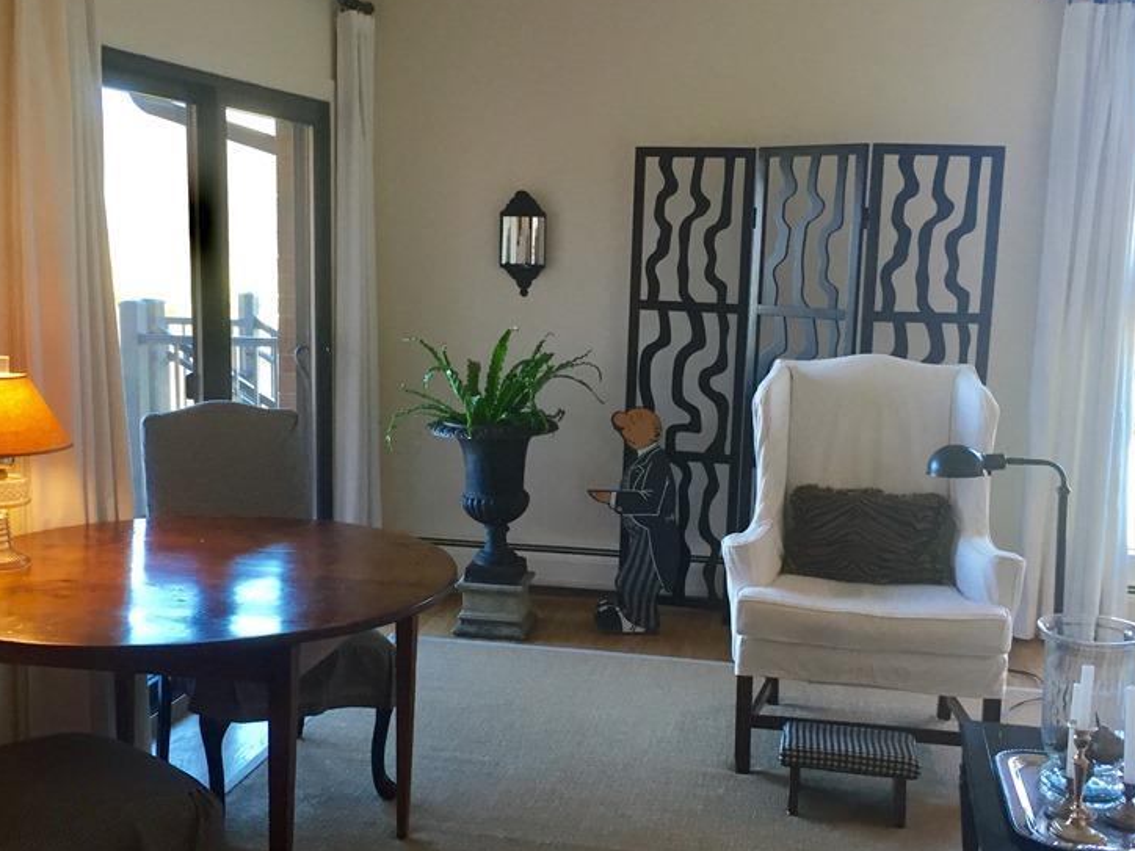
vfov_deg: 35.1
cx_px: 547
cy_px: 429
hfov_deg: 45.8
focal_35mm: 41
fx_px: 1344
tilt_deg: -7.8
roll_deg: -0.9
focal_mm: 4.15
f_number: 2.2
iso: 32
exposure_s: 1/30
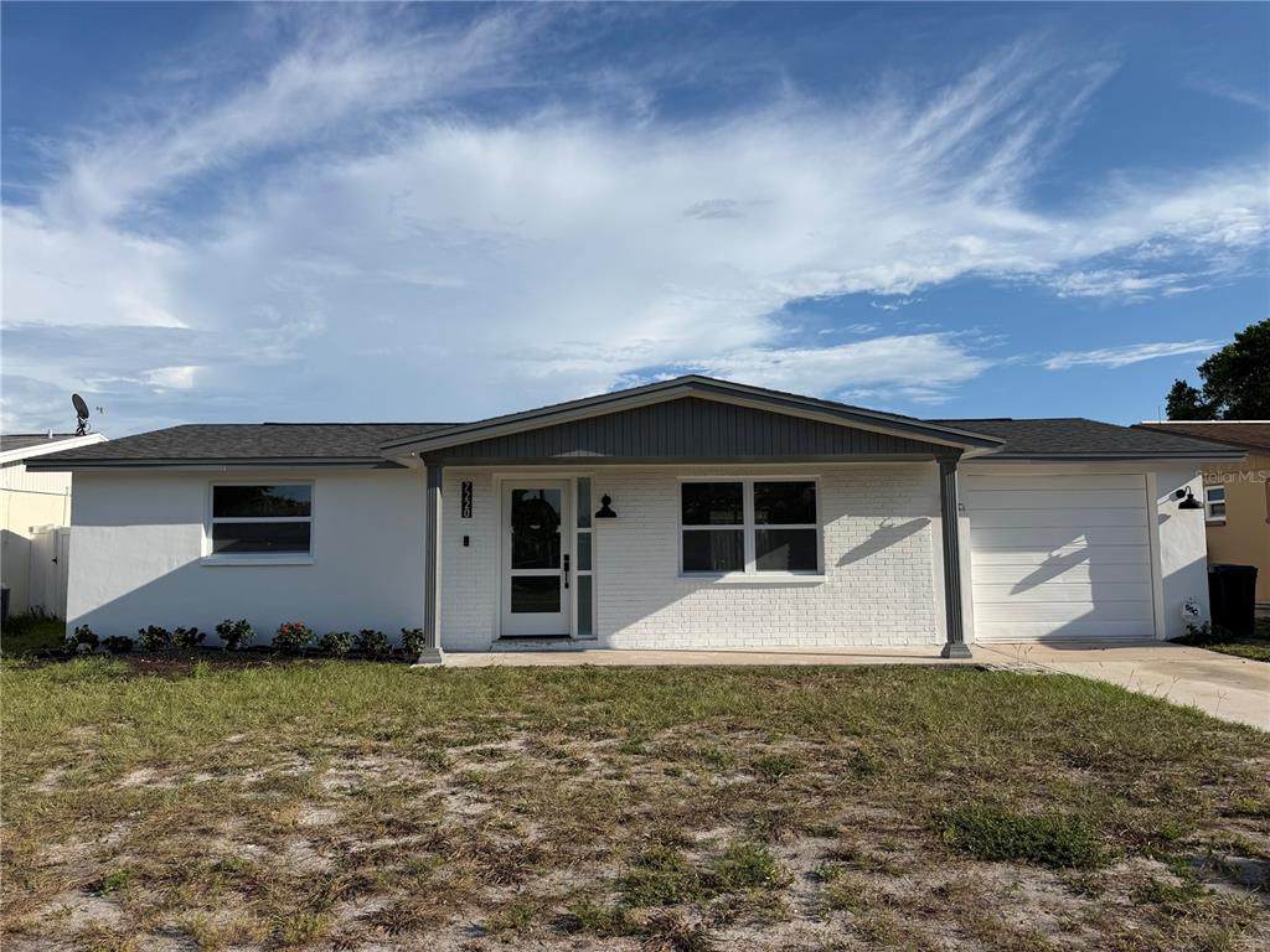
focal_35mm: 24
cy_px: 476
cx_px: 635
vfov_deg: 56.8
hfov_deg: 71.6
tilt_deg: +4.4
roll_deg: +0.8
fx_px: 881
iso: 80
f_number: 1.78
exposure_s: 1/8130
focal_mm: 6.76
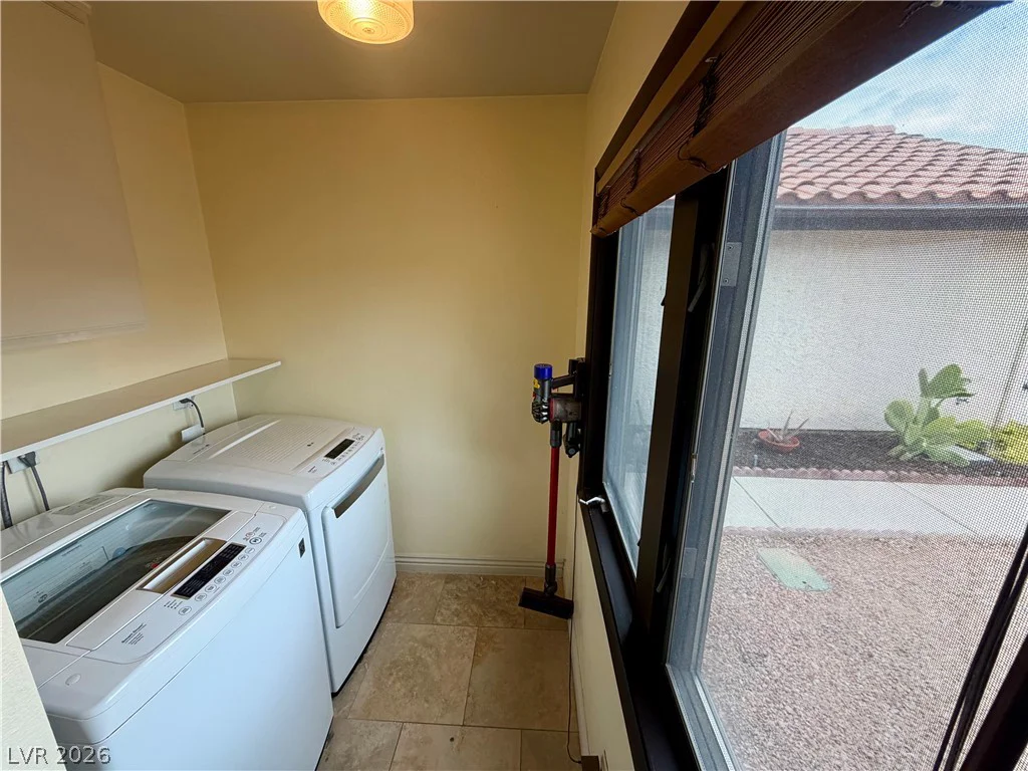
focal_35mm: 14
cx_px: 514
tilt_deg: -15.3
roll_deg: -0.8
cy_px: 386
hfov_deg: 102.1
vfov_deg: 85.7
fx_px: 416
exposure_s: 1/120
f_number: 2.2
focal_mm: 2.22
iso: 80
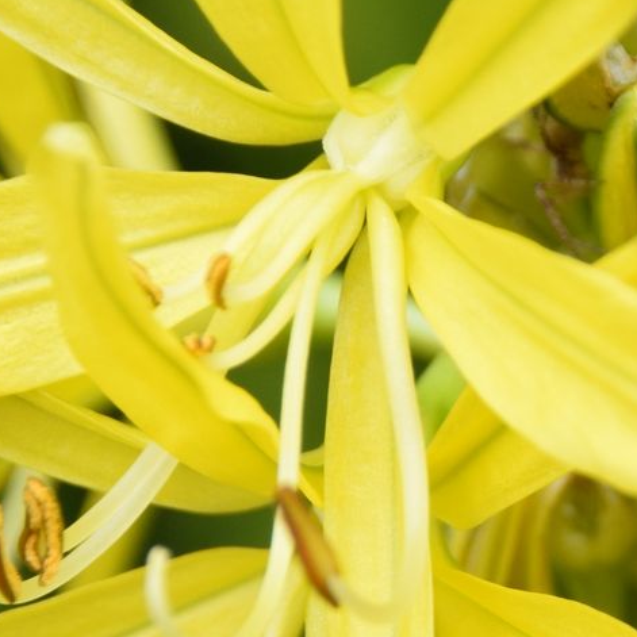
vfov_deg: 1.9
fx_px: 18882
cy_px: 269
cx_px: 556
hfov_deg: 1.9
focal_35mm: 907
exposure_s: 1/250
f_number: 8
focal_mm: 155
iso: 360
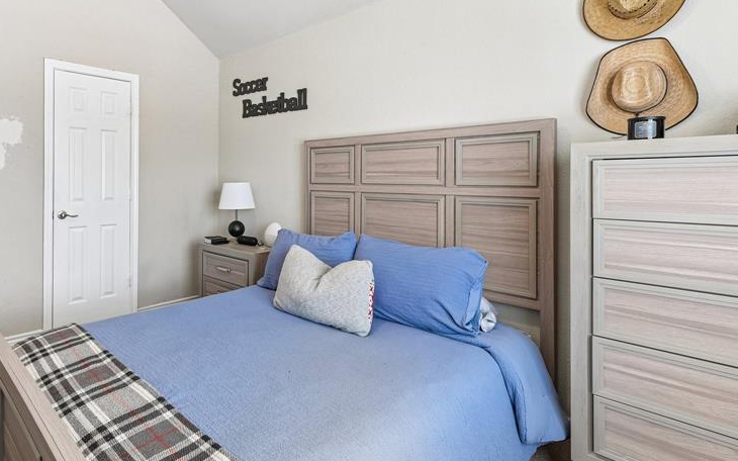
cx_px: 253
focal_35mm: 20
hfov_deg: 82.5
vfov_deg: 59.3
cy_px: 190
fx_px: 402
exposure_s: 1/20
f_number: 8
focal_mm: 14
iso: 400
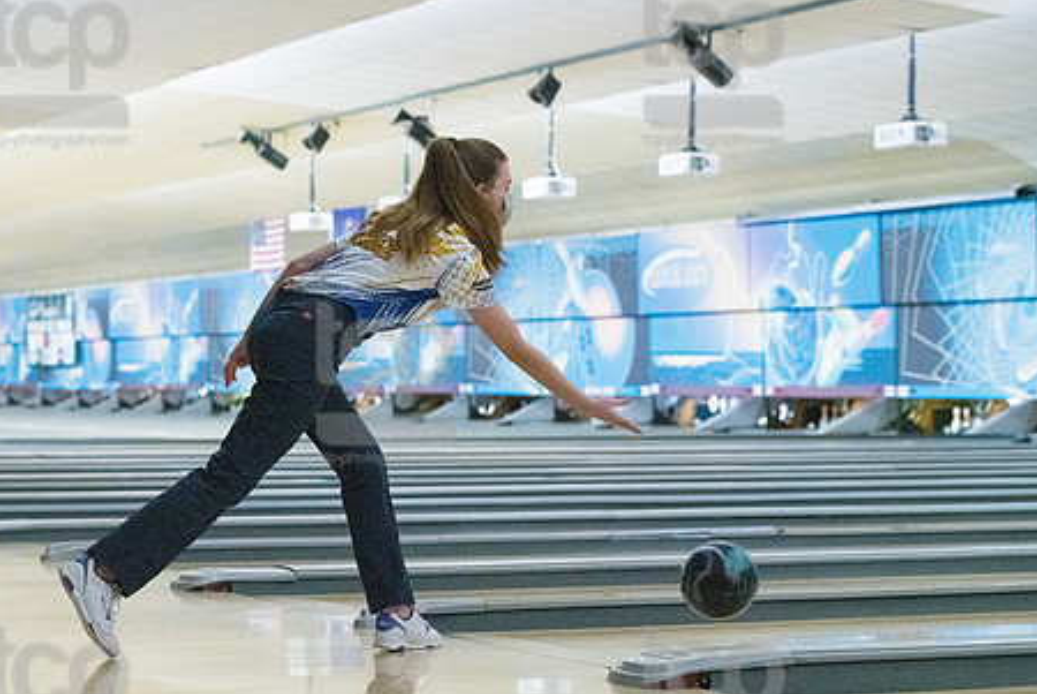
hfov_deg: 19.8
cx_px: 387
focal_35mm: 103
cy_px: 384
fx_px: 2970
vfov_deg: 13.3
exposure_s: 1/1000
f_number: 4
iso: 10000
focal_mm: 80
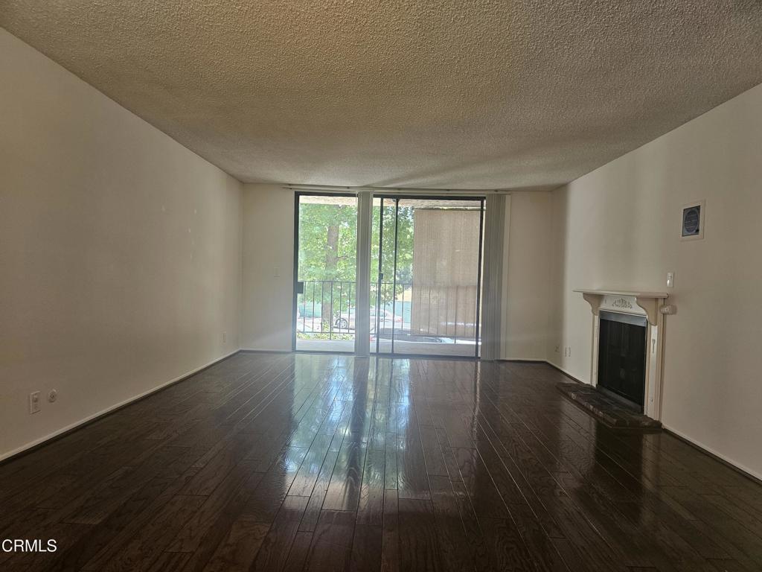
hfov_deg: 73.9
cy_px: 286
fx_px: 506
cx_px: 381
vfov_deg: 58.9
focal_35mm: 23
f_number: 1.7
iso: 200
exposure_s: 1/120
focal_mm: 6.3
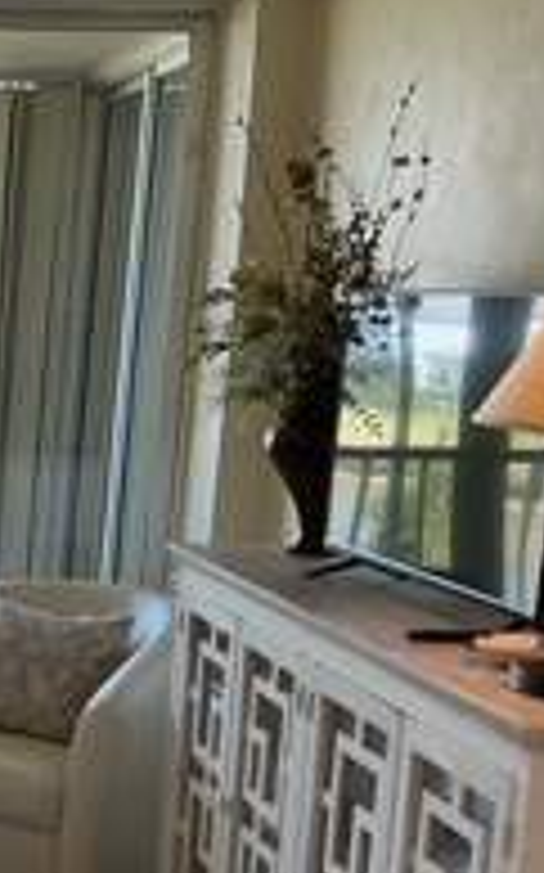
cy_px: 639
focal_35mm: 76
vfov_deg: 26.9
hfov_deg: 15.1
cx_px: -405
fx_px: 1805
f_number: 1.8
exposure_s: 1/120
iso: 25
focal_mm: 3
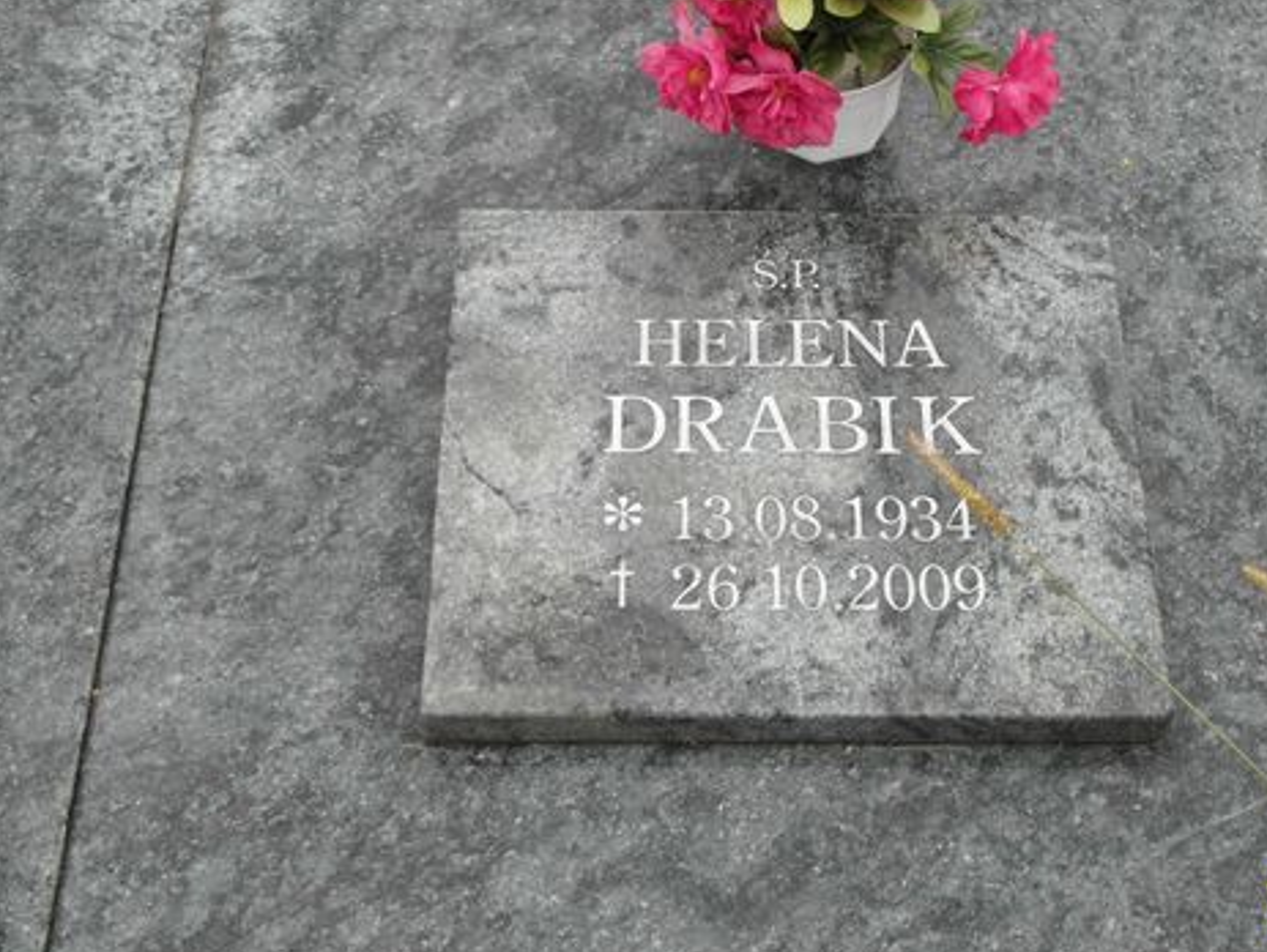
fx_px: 2125
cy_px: 378
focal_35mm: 58
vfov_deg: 25.2
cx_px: 731
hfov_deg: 33.1
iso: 100
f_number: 3.8
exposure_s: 1/90
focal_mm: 9.1
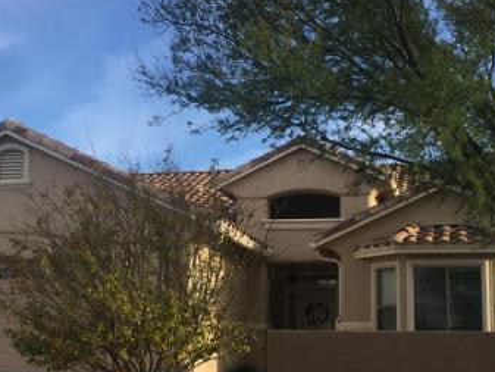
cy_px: 244
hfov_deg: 34.9
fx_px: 787
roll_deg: -2.5
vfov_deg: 26.4
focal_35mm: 55
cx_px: 232
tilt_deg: +8.6
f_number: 2.2
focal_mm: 4.15
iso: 32
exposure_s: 1/898
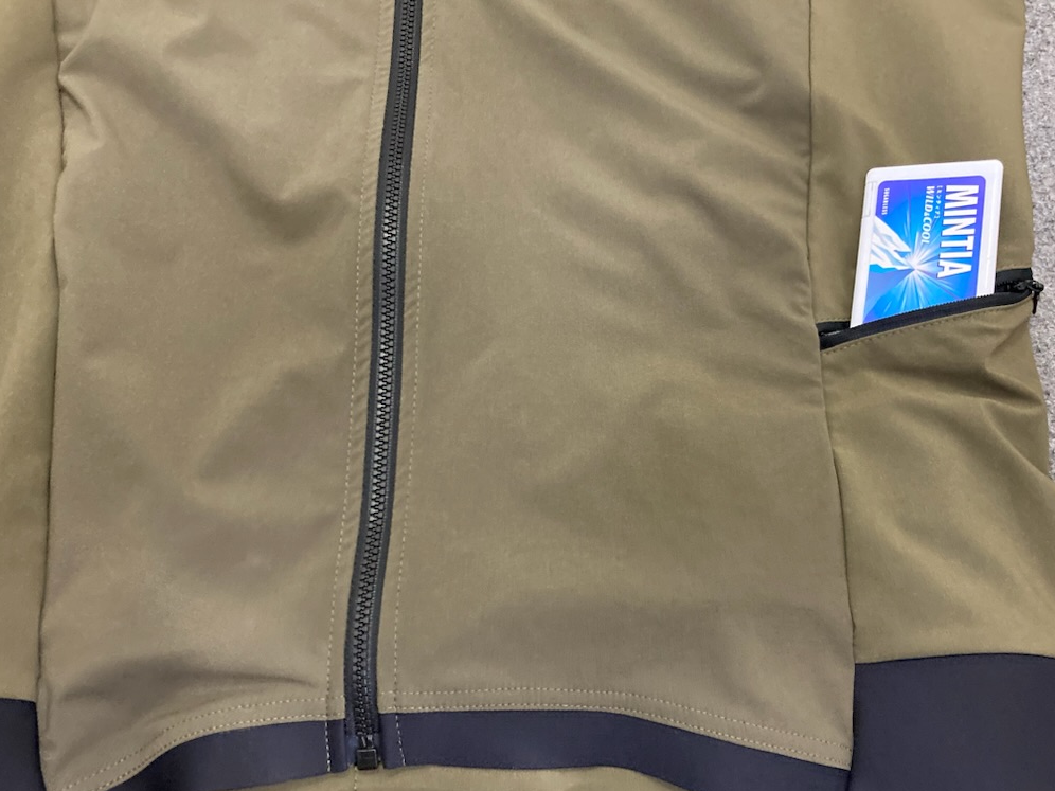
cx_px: 606
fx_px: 1097
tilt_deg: -70.8
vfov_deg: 39.6
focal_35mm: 36
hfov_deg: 51.2
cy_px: 457
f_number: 1.8
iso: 500
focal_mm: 3.99
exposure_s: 1/25
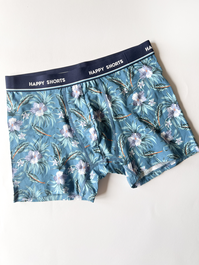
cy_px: 132
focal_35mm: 26
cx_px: 100
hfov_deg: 53.1
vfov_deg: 67.3
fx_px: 199
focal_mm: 5.7
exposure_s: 1/120
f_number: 1.5
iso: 40
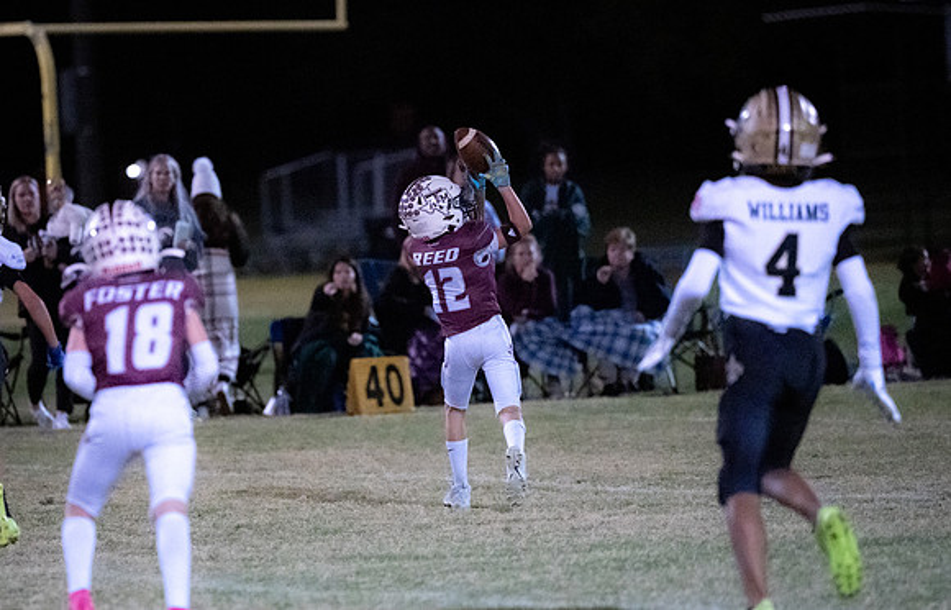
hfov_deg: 6.3
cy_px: 324
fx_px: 8692
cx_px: 327
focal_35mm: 333
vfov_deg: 4.0
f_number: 2.8
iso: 16000
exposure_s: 1/1000
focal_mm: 200
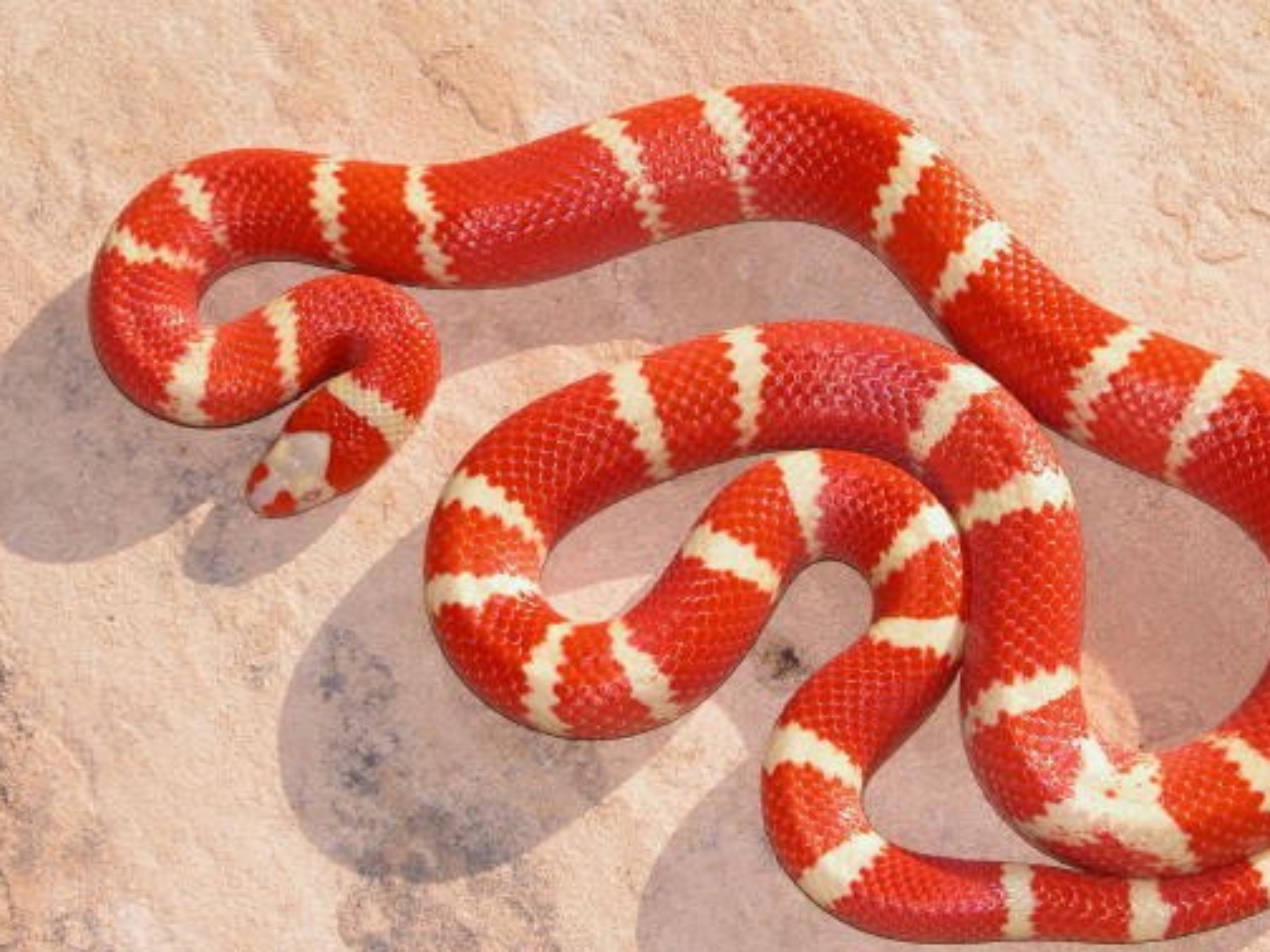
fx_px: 5063
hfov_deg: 14.3
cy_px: 526
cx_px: 668
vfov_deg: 10.7
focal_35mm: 138
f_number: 5.9
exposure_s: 1/502
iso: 100
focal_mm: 29.5
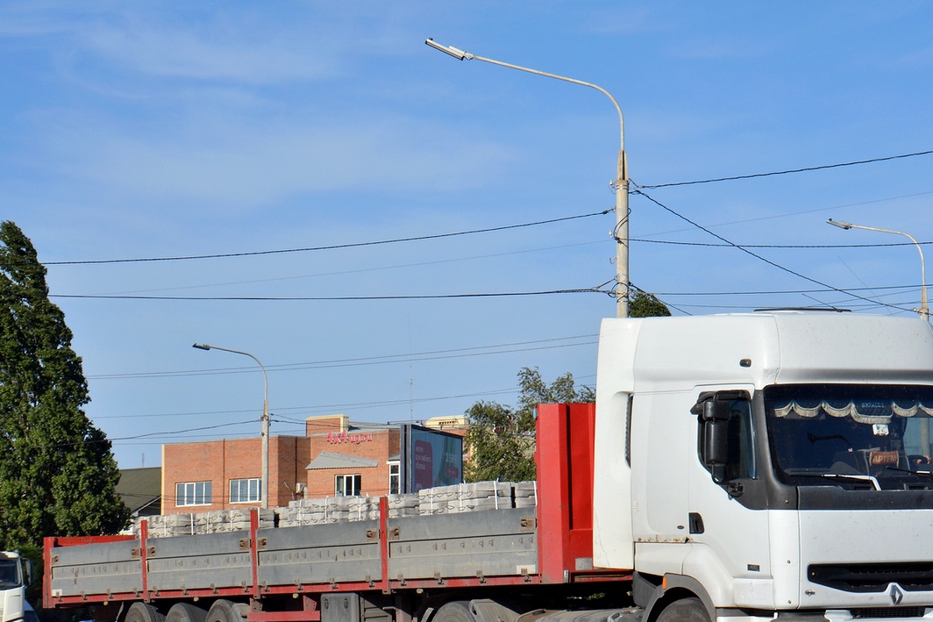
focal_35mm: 118
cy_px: 387
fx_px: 3057
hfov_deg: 17.3
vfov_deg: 11.6
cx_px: 567
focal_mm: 62
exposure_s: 1/2000
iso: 400
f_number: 8
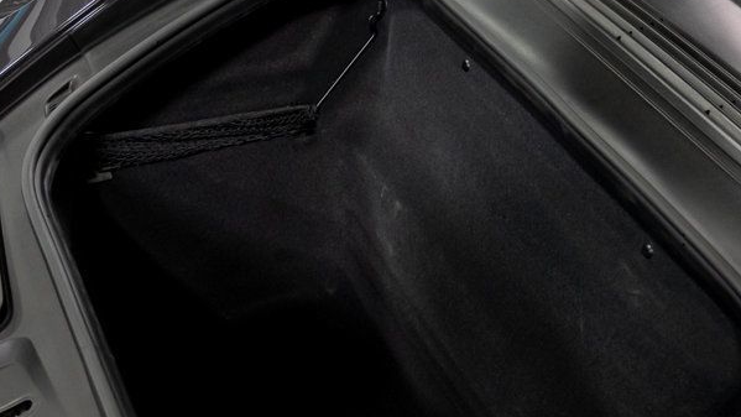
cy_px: 306
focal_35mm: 43
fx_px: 845
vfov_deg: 27.4
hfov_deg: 46.7
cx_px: 485
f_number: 5
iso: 2500
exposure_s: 1/60
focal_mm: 24
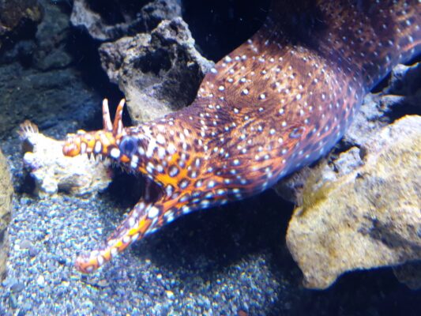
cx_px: 210
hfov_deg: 67.3
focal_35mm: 26
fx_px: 316
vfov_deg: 53.1
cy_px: 158
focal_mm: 4.3
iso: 250
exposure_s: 1/12
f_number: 1.5
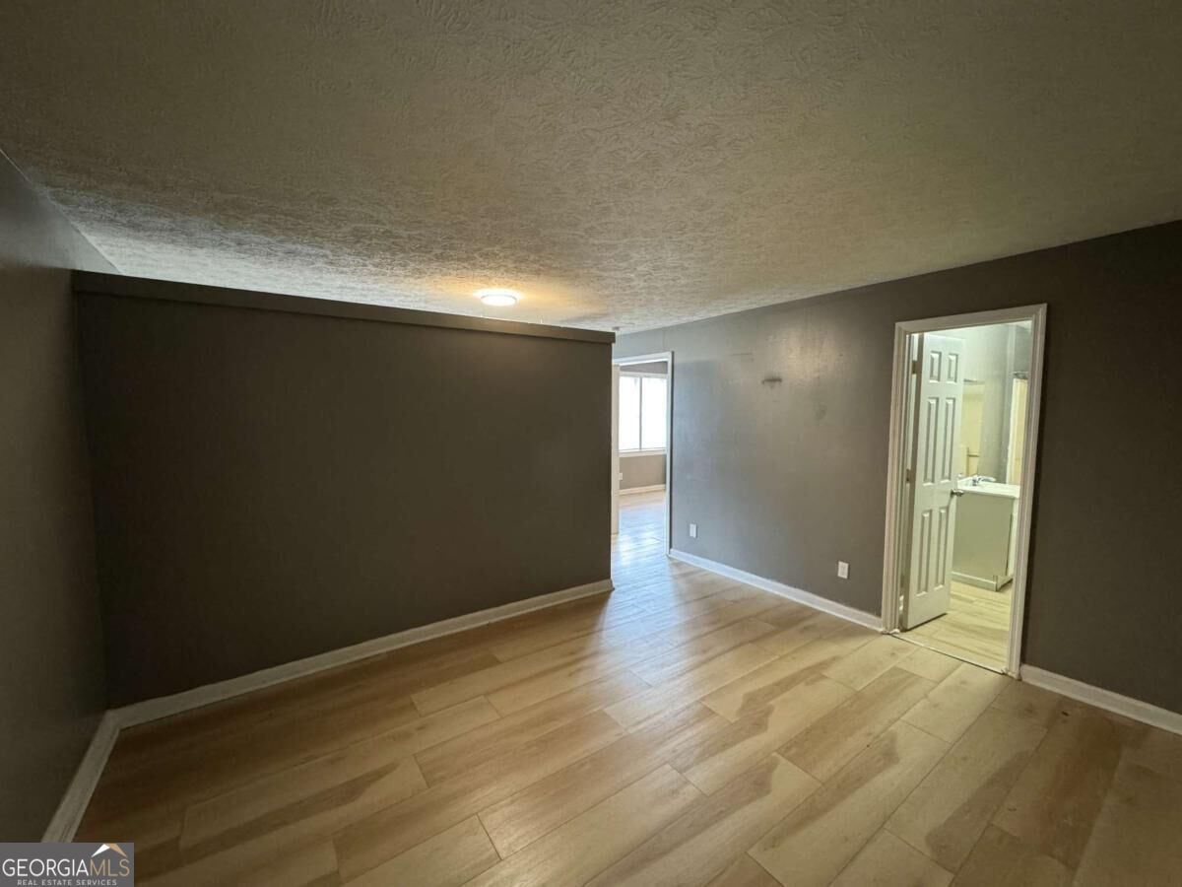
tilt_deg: -4.8
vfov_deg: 85.7
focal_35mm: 14
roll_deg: -0.3
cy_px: 444
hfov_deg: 102.1
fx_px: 478
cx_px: 591
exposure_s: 1/60
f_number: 2.2
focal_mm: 2.22
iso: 800
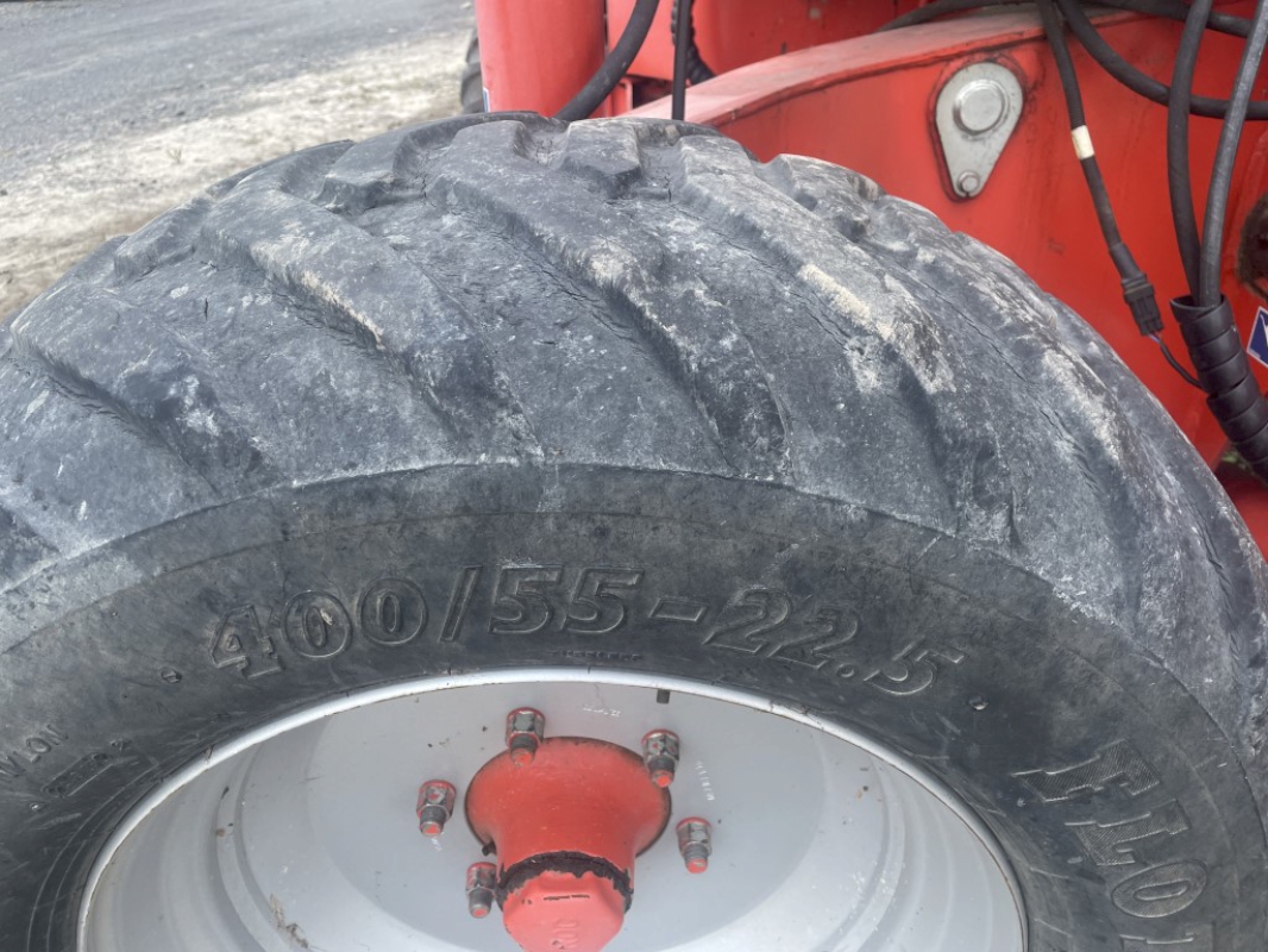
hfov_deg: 67.3
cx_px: 634
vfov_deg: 53.1
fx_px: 953
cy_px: 476
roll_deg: +6.8
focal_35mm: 26
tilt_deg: -31.0
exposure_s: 1/626
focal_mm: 4.2
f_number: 1.6
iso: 32
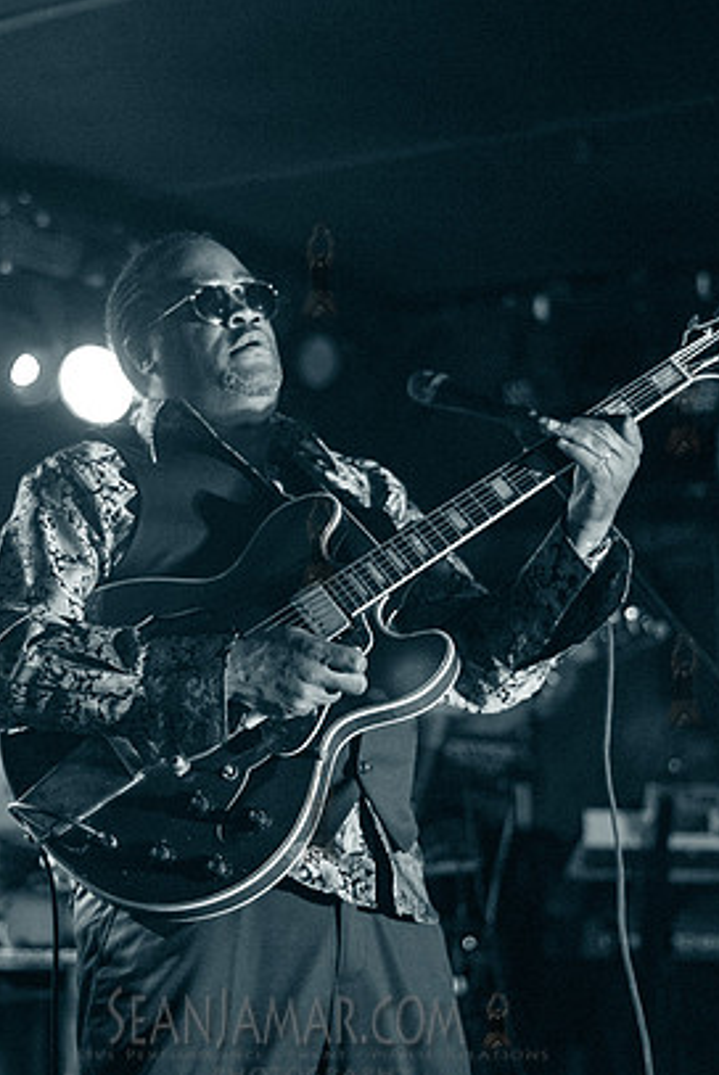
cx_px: 265
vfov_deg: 26.6
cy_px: 540
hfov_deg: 17.9
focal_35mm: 76
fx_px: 2273
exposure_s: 1/320
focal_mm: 50
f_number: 2.2
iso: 4000
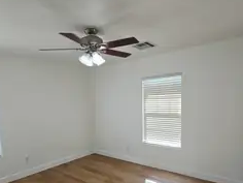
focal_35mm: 22
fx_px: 154
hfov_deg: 76.4
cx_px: 119
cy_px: 124
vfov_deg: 59.5
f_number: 2.2
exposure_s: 1/232
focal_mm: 2.2
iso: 50
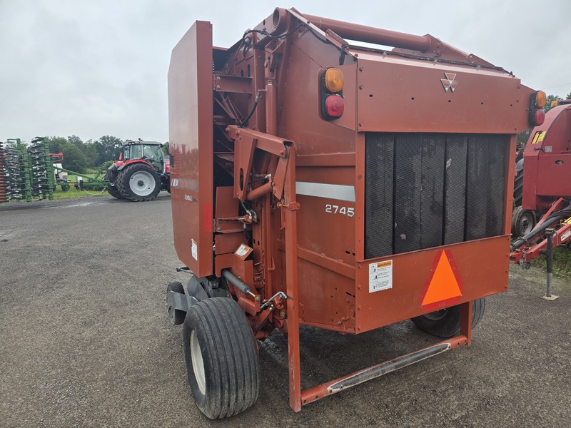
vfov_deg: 58.9
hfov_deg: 73.9
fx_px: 379
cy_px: 214
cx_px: 286
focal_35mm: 23
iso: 25
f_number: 1.8
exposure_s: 1/523
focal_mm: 5.4
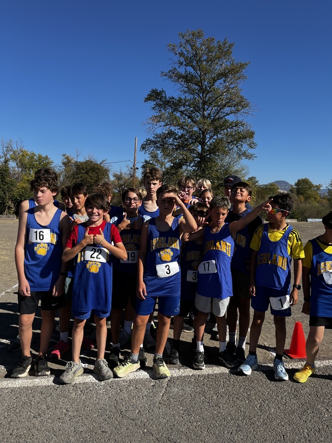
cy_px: 222
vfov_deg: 67.3
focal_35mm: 26
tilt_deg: -1.6
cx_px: 166
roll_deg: +0.2
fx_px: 332
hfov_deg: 53.1
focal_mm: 5.1
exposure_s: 1/2632
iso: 50
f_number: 1.6
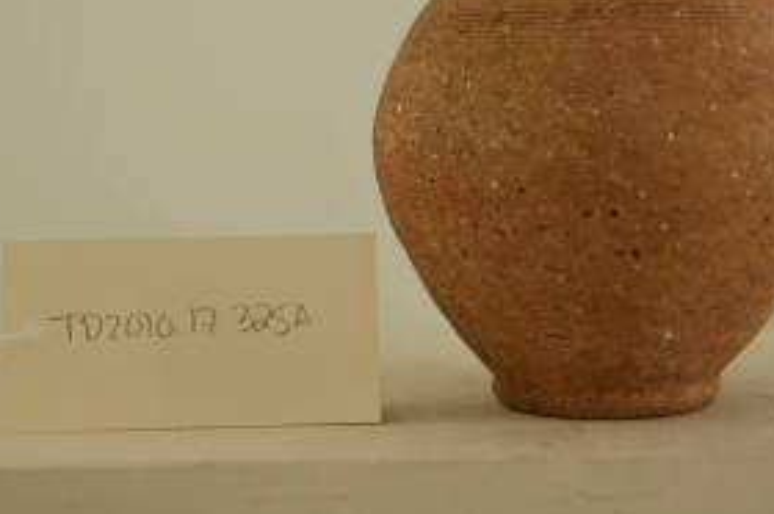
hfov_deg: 22.4
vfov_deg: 14.9
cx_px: 420
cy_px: 83
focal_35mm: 91
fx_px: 1954
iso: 200
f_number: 4.5
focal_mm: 34
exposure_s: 1/60
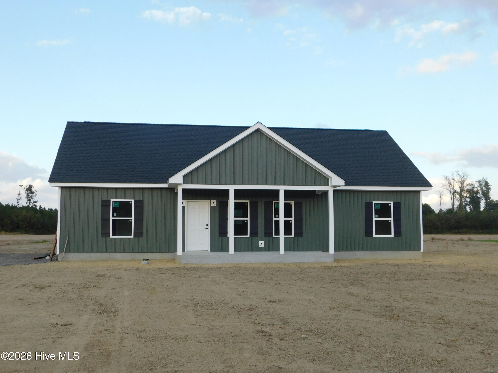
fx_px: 575
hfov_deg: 46.8
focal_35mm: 40
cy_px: 186
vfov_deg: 36.0
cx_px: 249
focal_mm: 7.1
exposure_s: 1/400
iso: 125
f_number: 3.6
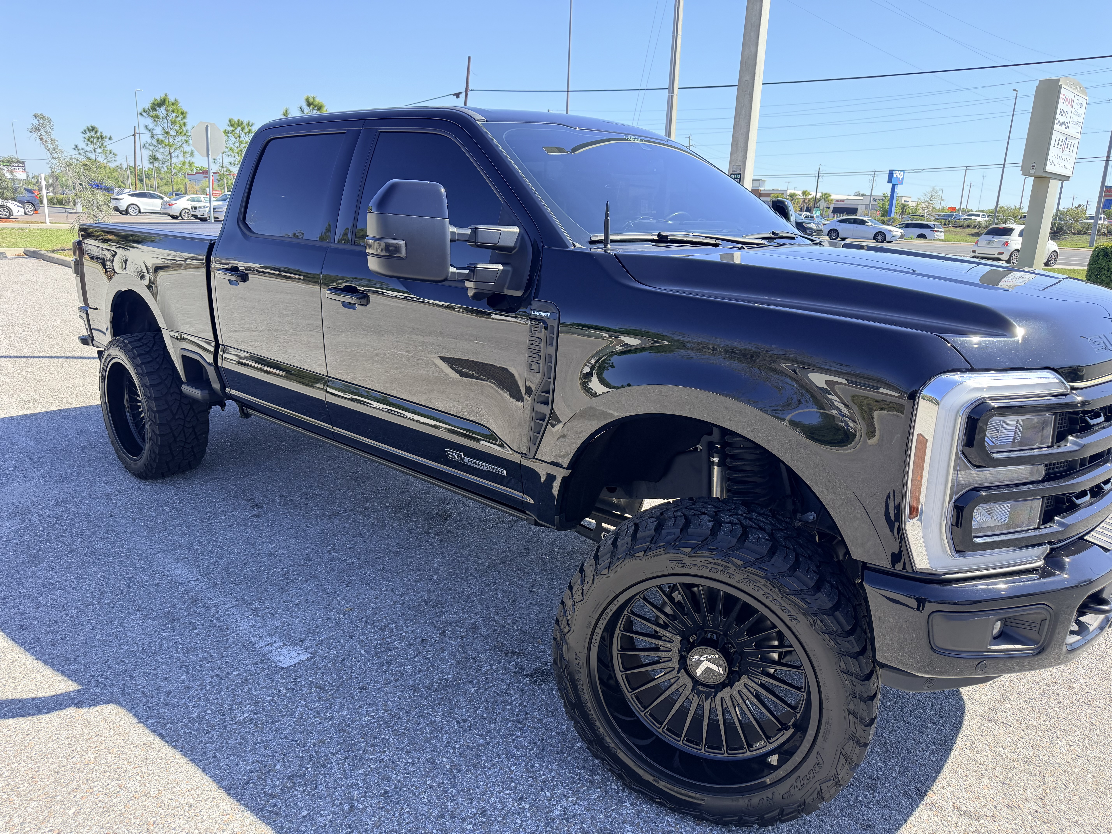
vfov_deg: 56.8
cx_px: 556
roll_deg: -2.5
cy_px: 417
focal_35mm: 24
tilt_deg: -14.1
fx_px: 771
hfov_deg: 71.6
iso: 100
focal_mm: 6.76
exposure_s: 1/1653
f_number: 1.78
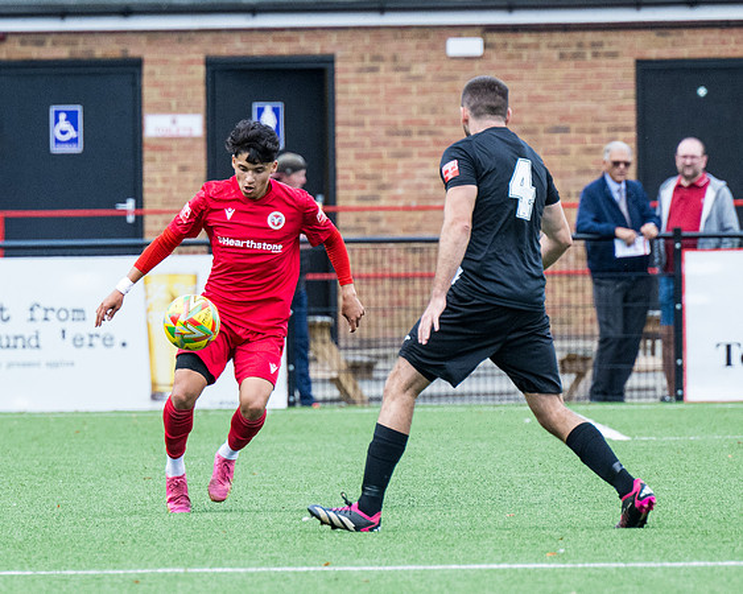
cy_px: 265
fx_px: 16145
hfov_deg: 2.6
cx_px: 138
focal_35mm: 734
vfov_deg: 2.1
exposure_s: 1/1600
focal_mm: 260
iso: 800
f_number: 4.5
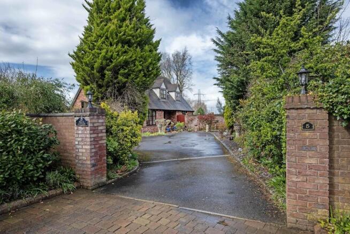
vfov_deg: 59.6
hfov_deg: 81.2
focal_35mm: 21
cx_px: 175
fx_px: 204
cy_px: 117
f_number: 8
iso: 160
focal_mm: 21
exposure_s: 1/400
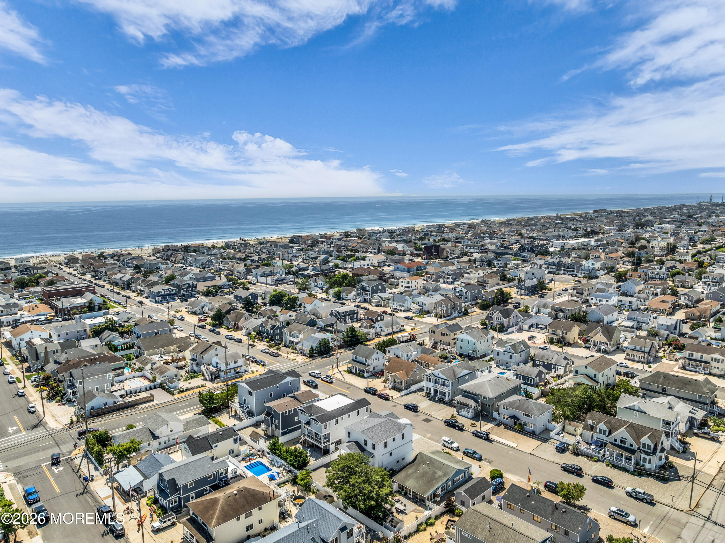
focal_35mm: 24
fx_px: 502
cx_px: 362
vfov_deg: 56.8
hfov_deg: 71.6
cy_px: 272
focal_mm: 12.29
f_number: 2.8
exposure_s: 1/2500
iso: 110
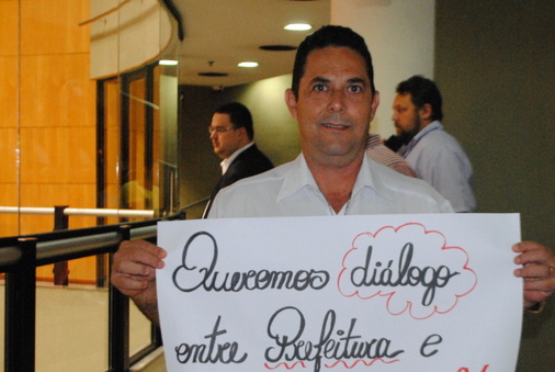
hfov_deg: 29.1
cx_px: 354
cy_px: 267
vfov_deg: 19.7
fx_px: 1062
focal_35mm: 69
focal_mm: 29
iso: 1600
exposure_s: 1/30
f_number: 4.5
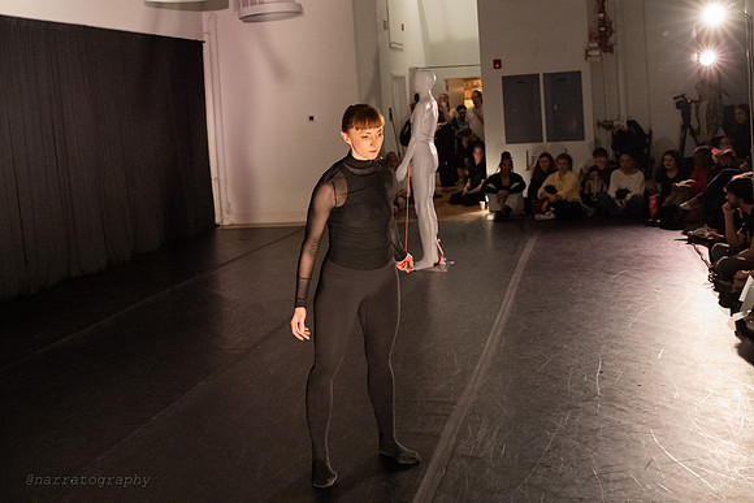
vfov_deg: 32.8
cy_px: 142
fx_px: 843
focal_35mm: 40
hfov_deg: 48.2
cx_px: 379
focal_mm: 28
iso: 6400
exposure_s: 1/320
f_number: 3.2
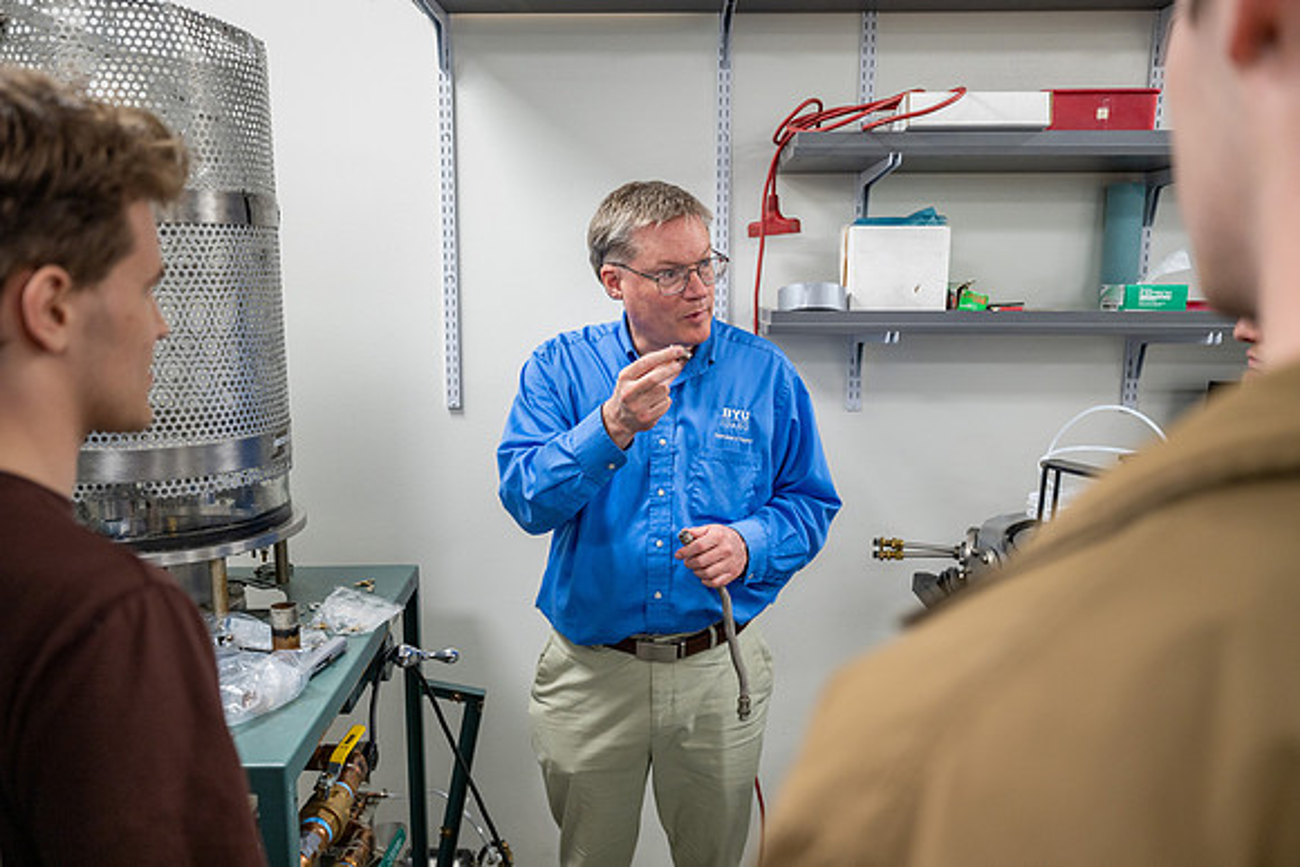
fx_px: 1094
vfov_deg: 43.3
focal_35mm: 30
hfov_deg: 61.4
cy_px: 453
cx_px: 621
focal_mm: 29
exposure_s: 1/125
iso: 400
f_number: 2.8
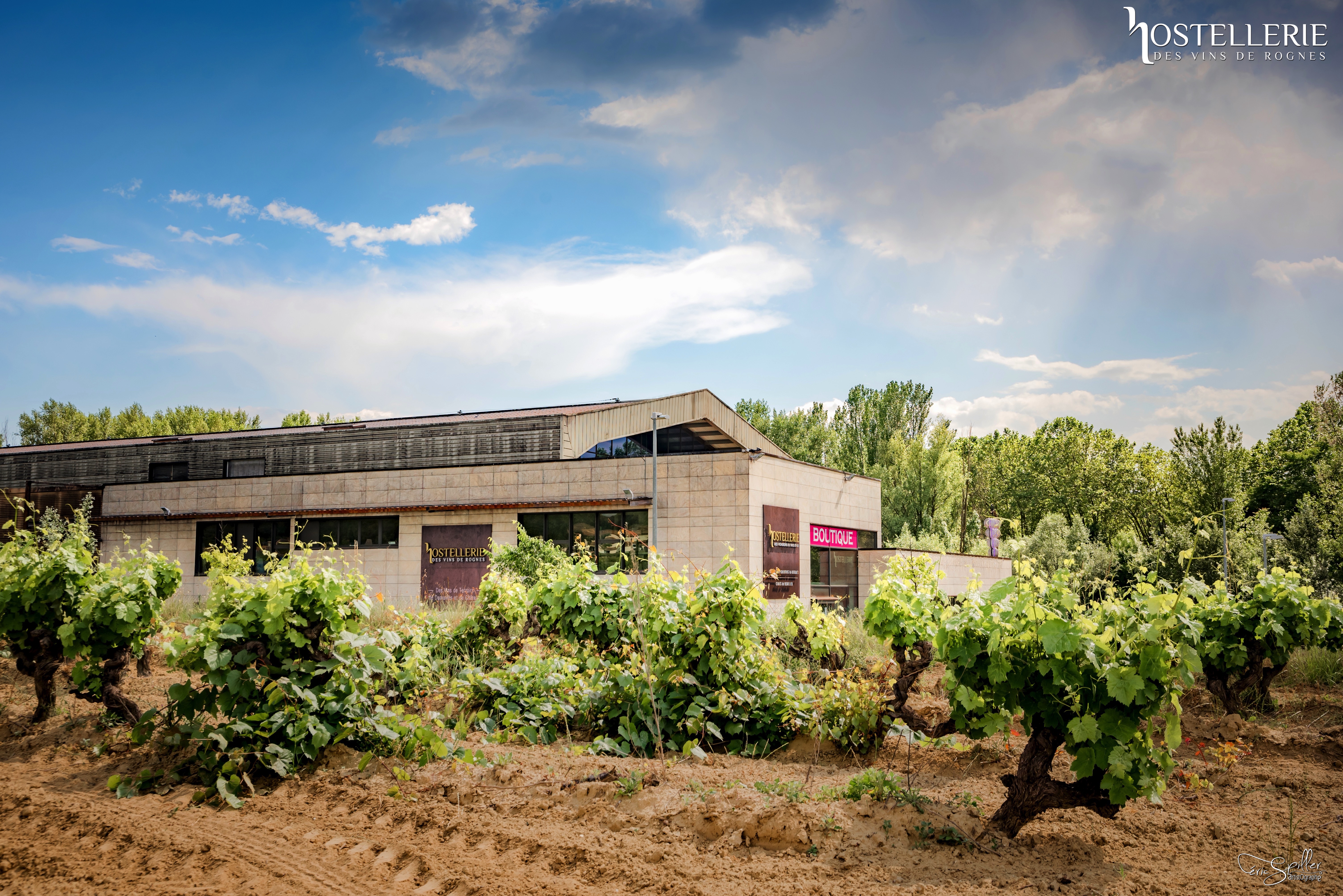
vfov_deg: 37.9
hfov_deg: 54.4
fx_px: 1306
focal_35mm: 35
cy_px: 448
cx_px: 672
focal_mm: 35
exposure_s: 1/200
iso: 200
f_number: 8
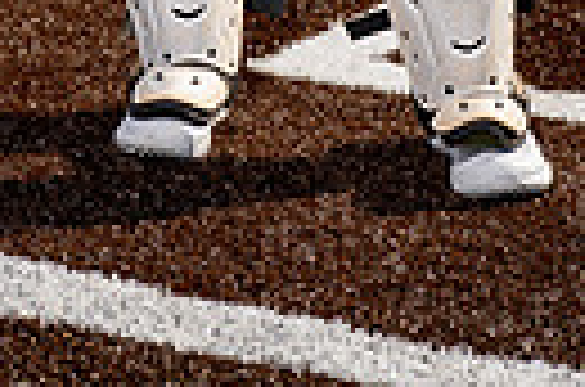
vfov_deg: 7.2
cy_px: -598
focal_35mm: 177
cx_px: 266
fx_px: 2869
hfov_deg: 11.6
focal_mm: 51
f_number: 4
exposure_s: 1/1000
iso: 100
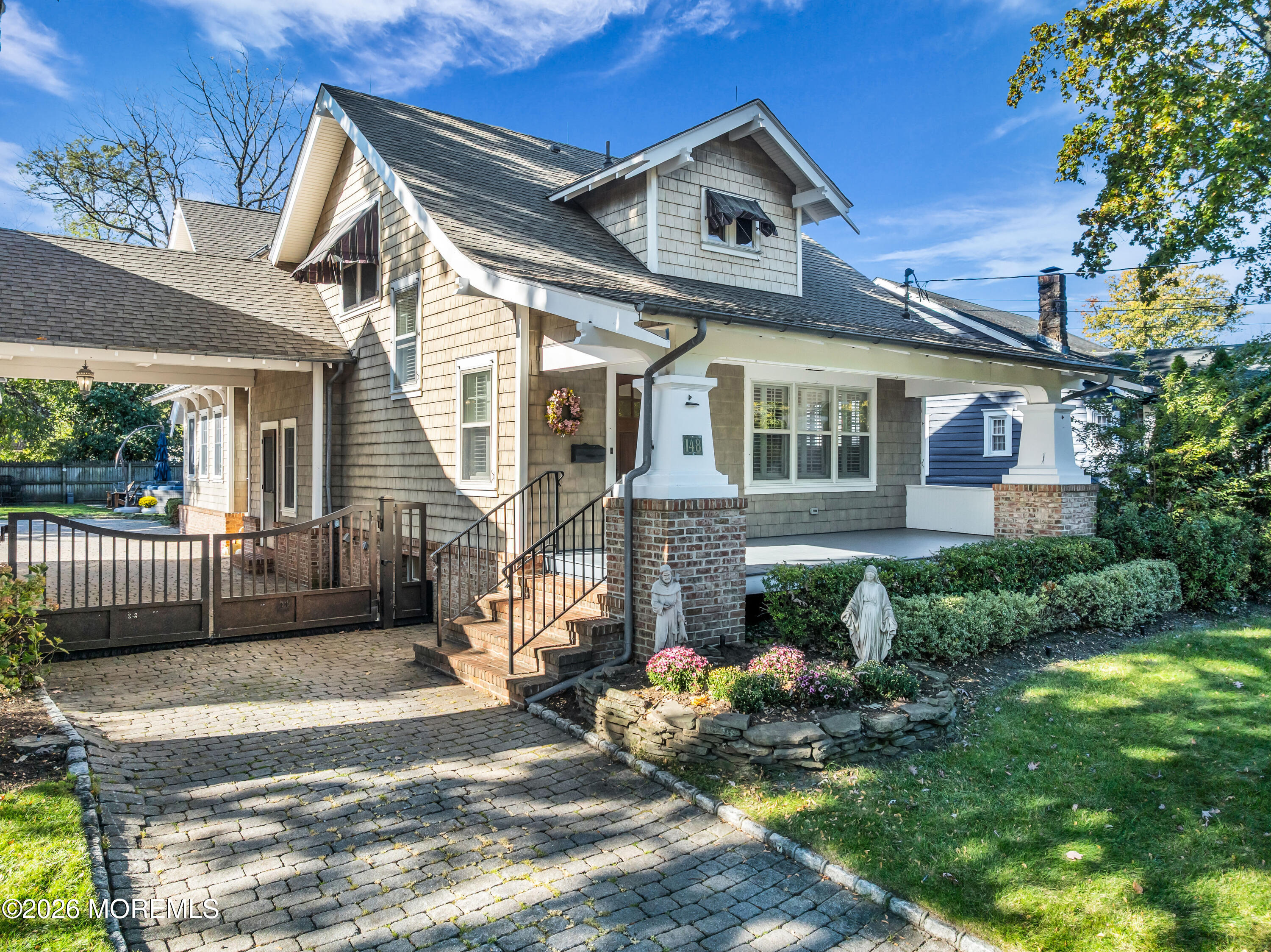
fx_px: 881
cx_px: 636
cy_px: 476
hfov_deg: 71.6
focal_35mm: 24
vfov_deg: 56.8
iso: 300
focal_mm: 12.29
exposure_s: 1/1600
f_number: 2.8
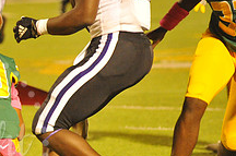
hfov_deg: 3.8
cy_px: 145
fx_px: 3519
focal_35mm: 538
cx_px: -56
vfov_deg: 2.5
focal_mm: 200
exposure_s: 1/200
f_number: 5
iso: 6400
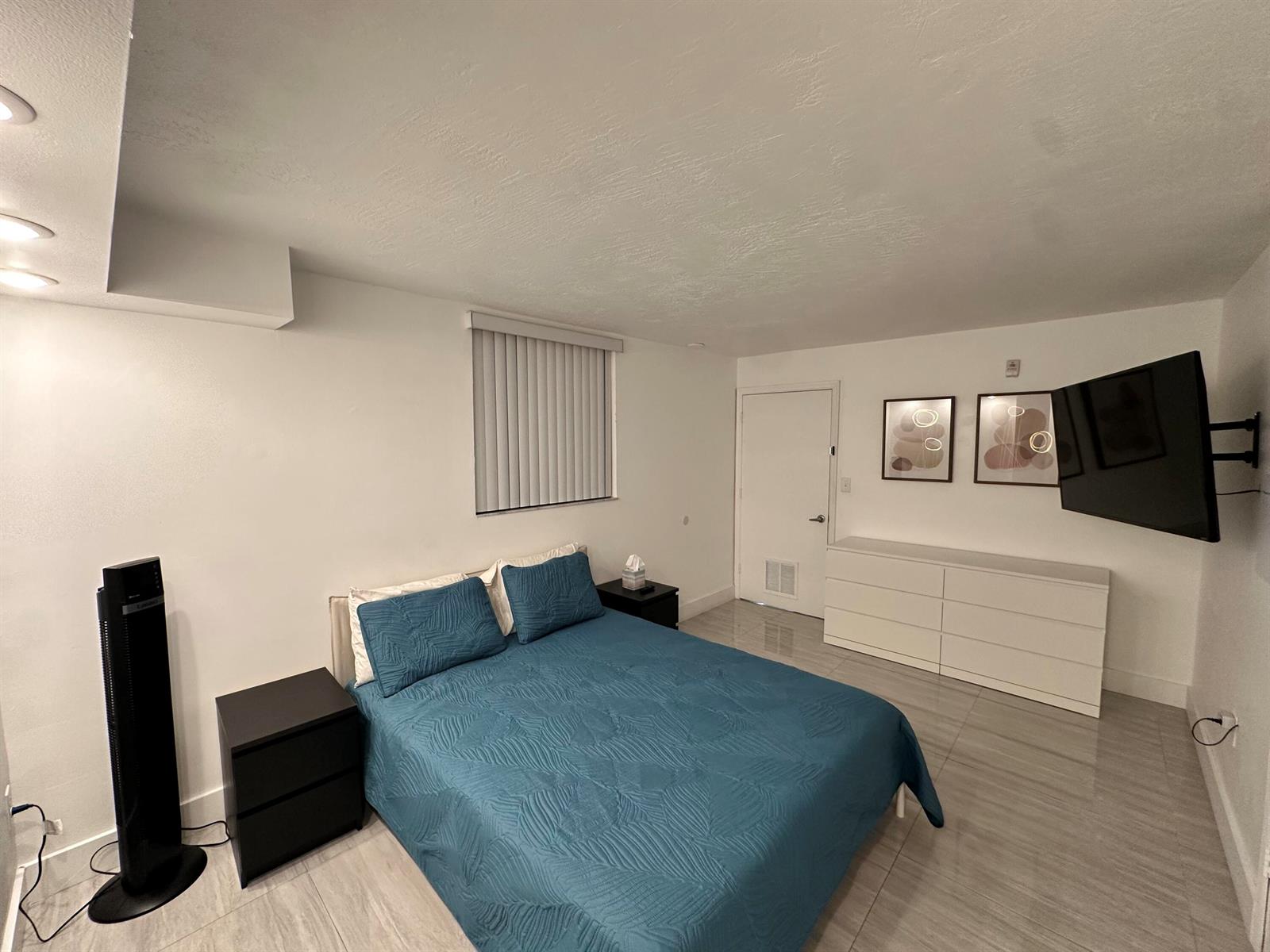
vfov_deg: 85.7
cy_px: 476
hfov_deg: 102.1
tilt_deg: -3.2
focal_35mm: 14
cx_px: 635
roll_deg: -0.3
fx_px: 514
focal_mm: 2.22
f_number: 2.2
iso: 160
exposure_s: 1/60
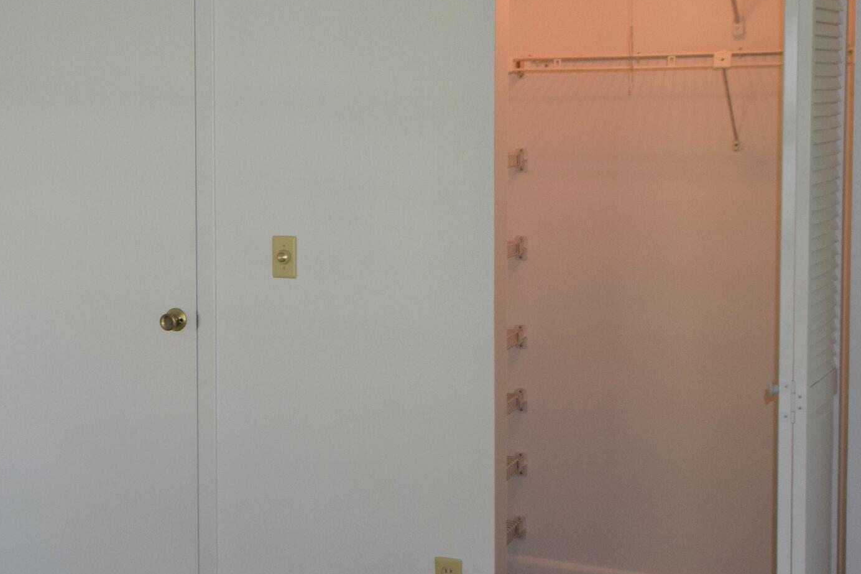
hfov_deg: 29.2
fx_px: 1554
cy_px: 215
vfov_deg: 20.9
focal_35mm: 65
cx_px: 28
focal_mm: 20
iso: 800
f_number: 5.6
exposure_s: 1/100
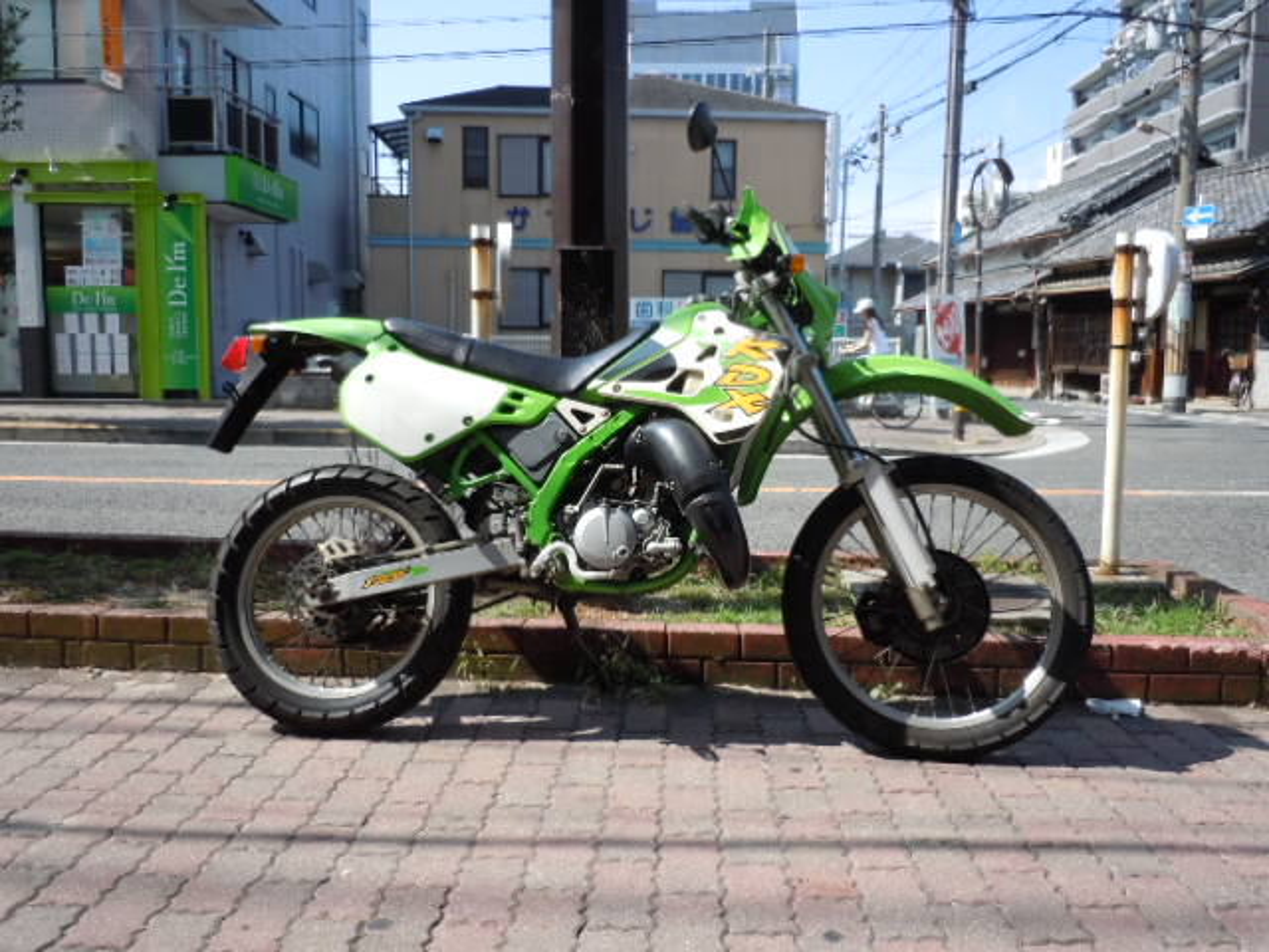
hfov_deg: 63.4
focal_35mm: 28
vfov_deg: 49.7
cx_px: 634
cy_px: 476
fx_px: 1026
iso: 100
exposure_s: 1/400
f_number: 3.7
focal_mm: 5
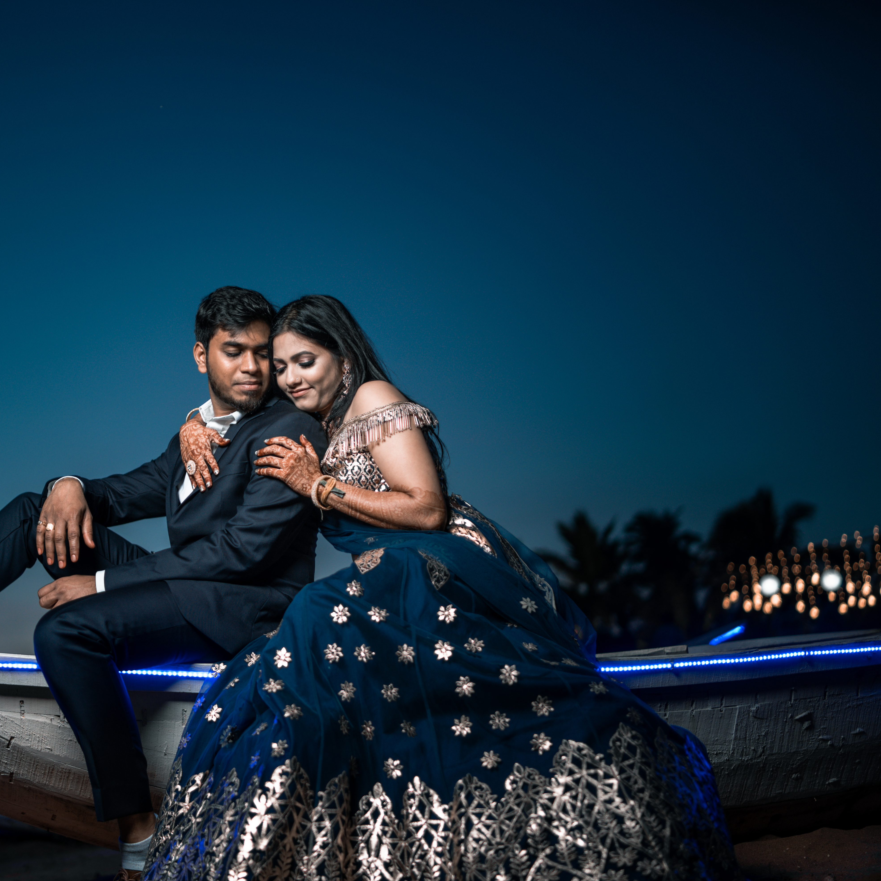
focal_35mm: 45
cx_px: 237
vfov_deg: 37.6
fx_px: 1296
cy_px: 440
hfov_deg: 36.8
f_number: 1.8
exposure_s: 1/200
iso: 100
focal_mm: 35
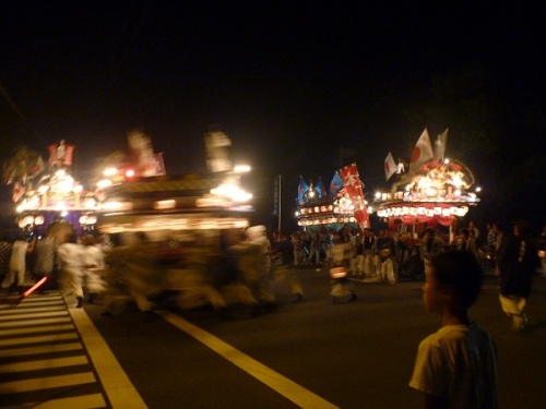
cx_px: 273
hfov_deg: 55.4
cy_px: 204
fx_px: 521
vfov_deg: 42.9
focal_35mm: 33
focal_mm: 5.8
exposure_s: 1/8
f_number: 3.6
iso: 400
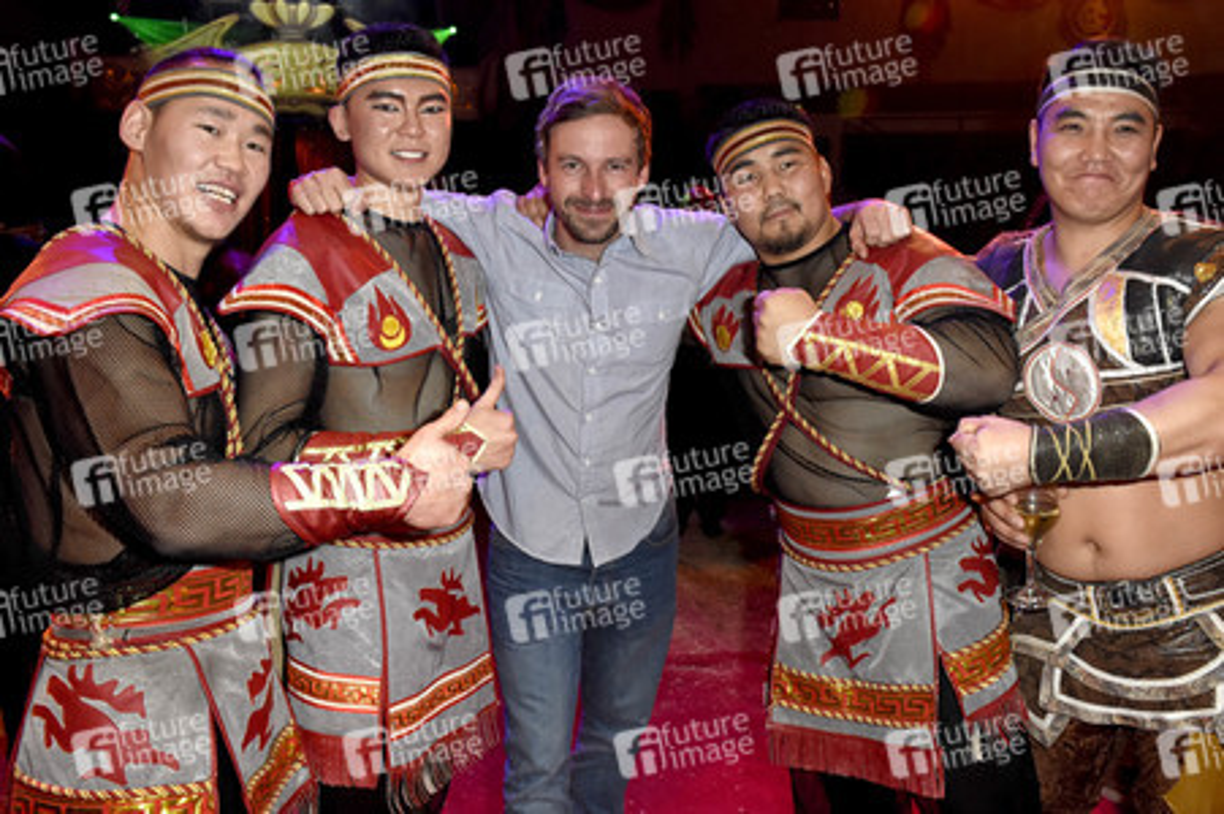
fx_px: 917
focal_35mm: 27
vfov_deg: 47.9
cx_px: 612
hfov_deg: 67.4
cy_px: 407
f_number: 6.3
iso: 1600
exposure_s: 1/160
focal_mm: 18
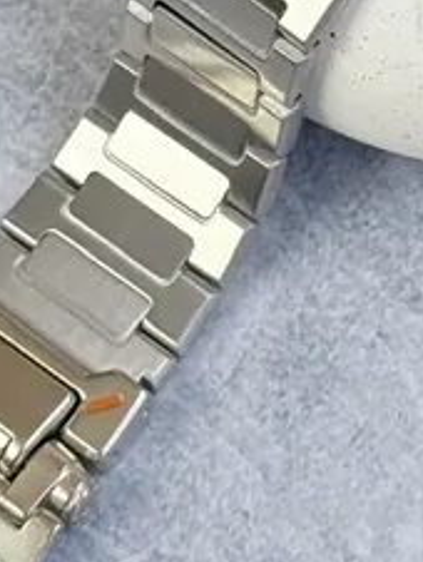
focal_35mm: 191
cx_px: 472
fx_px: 3106
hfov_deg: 7.7
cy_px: -184
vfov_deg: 10.1
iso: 64
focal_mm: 6.76
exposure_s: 1/2577
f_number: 1.78
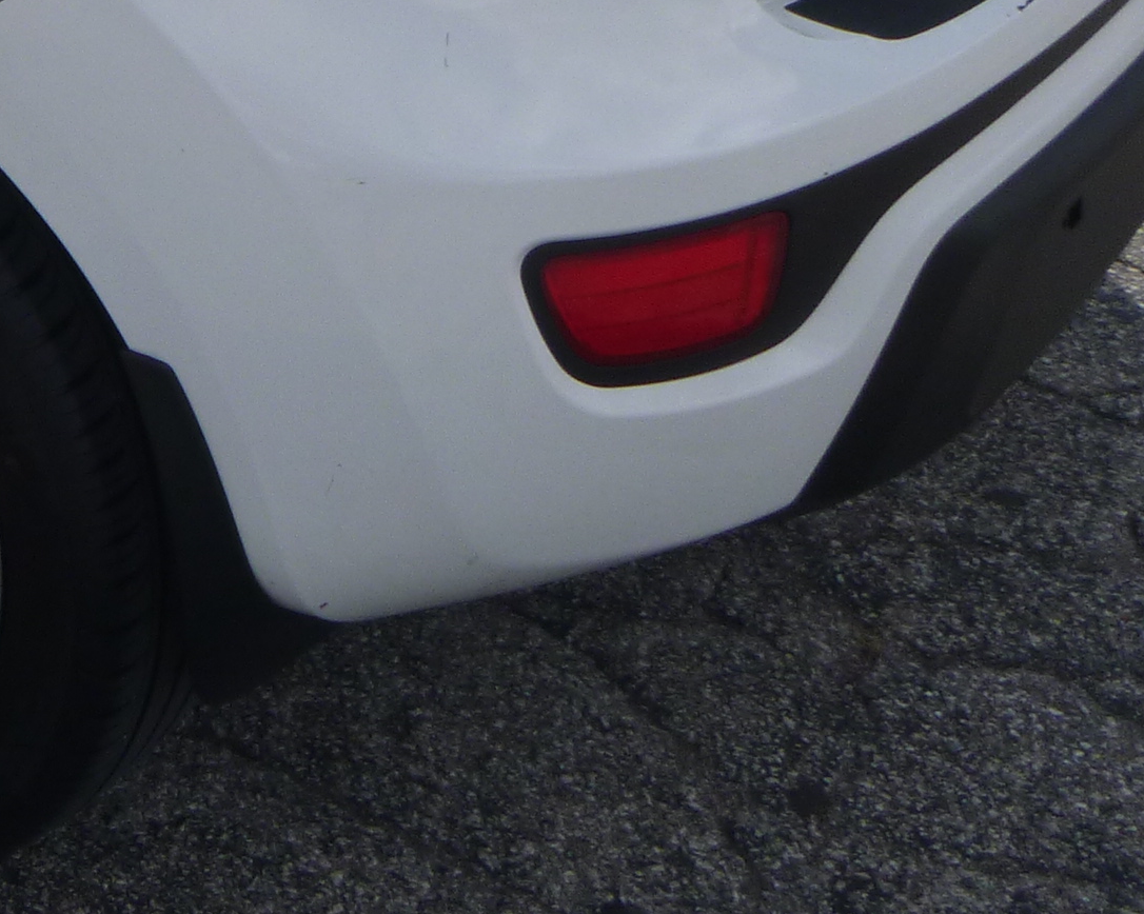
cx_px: -279
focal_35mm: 82
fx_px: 2775
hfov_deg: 21.4
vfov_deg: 17.6
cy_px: -267
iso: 100
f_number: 3.9
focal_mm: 4.5
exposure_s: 1/500
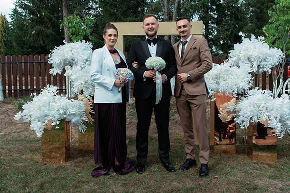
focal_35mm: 39
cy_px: 90
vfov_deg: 34.0
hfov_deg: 49.2
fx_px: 316
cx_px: 145
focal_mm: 35
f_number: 6.3
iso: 320
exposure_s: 1/800
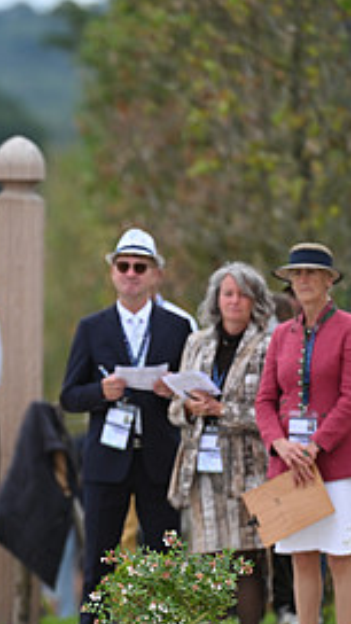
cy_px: 423
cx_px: -264
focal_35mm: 894
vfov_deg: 2.4
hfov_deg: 1.4
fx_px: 14792
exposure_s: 1/1600
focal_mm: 400
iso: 640
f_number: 5.6
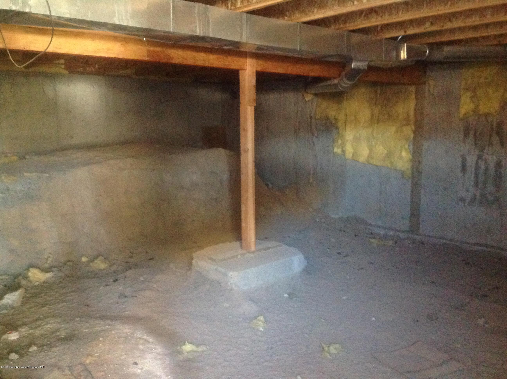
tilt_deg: -7.6
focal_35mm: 35
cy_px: 190
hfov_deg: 52.7
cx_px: 254
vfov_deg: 40.6
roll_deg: -0.8
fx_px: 512
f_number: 2.4
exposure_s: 1/15
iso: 800
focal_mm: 4.28
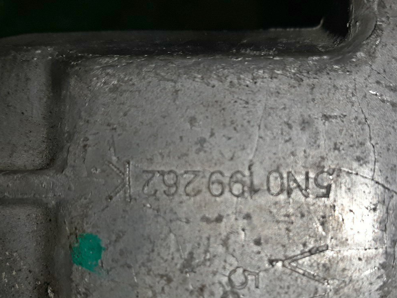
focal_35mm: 38
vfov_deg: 37.5
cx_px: 231
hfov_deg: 48.8
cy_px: 188
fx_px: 436
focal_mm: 3.93
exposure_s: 1/252
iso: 40
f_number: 1.7
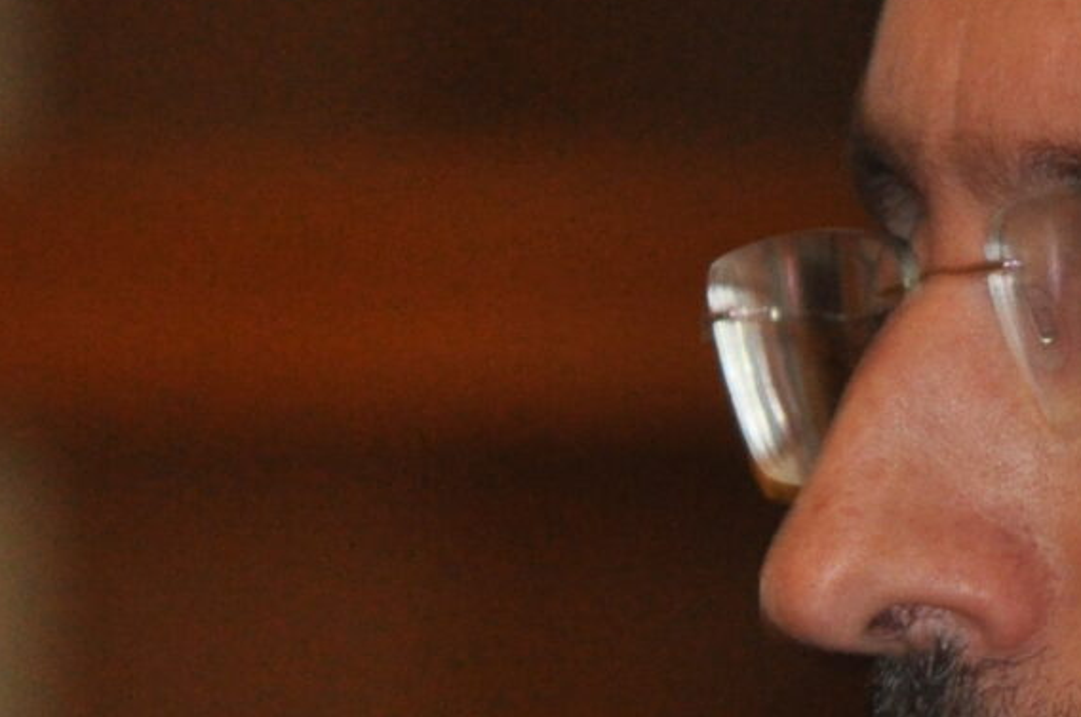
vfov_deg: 1.0
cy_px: 888
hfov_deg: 1.5
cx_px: 834
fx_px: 40510
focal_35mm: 1351
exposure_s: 1/60
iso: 800
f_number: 5.6
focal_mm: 200
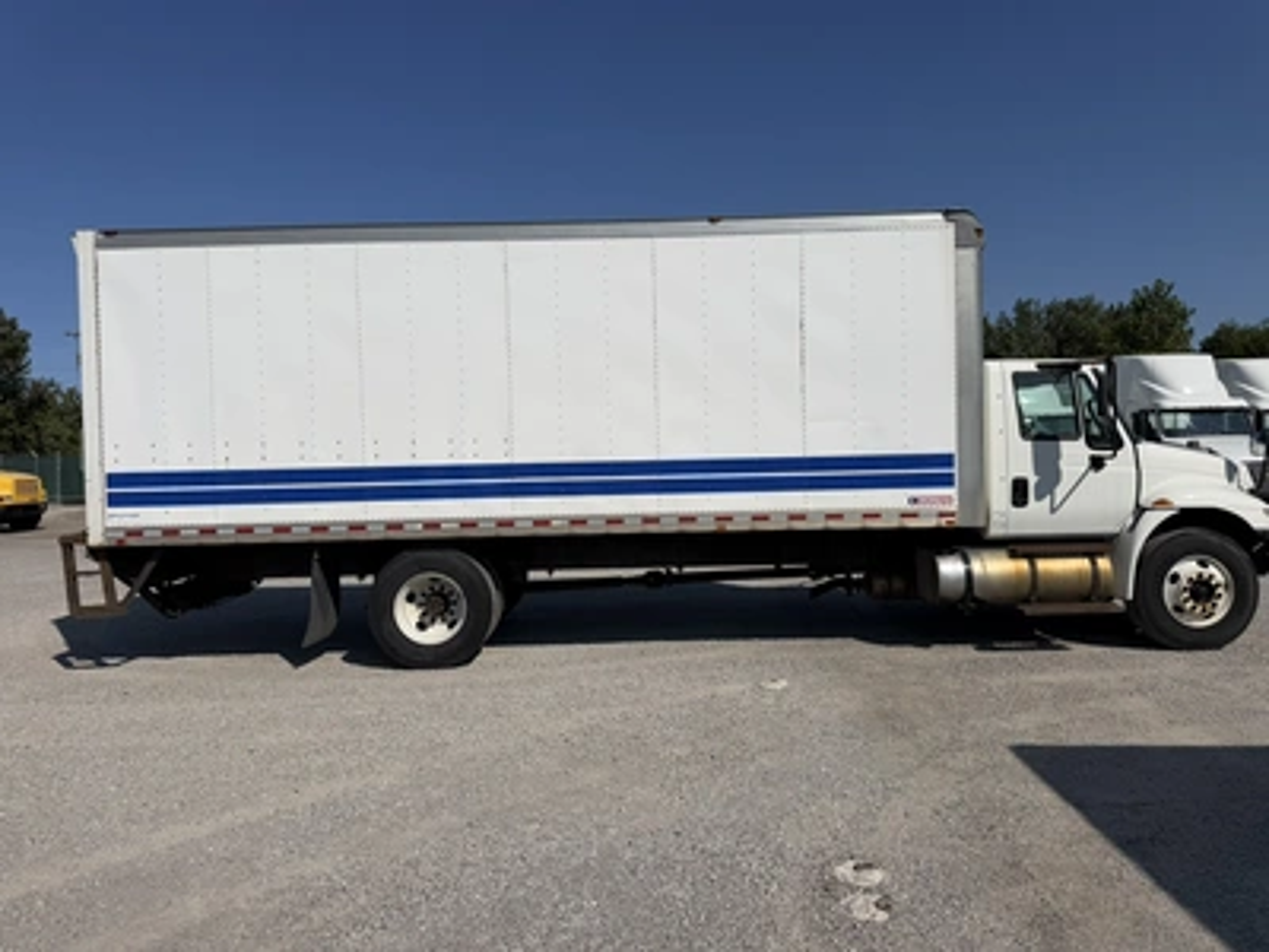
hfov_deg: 71.6
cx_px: 634
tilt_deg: -1.0
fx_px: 880
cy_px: 476
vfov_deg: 56.8
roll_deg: +0.7
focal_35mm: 24
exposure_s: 1/17544
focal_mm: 6.76
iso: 80
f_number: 1.78
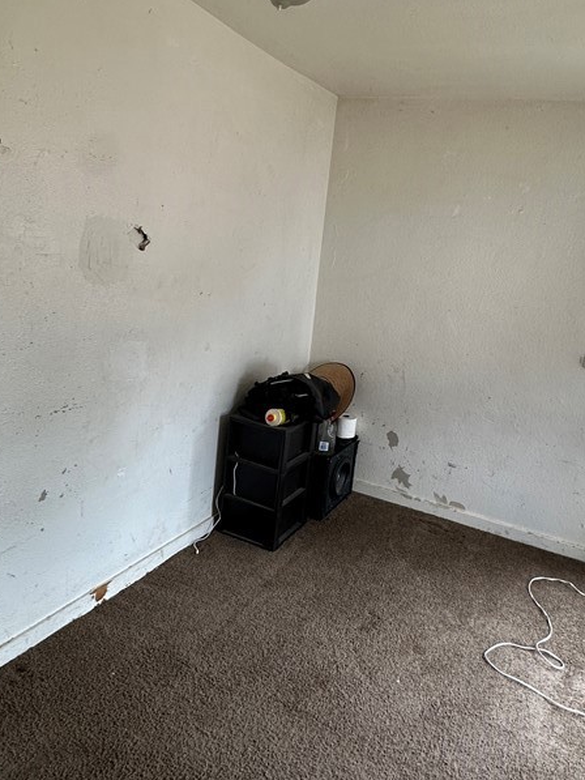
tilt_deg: -9.1
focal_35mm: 24
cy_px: 341
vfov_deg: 71.3
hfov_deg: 55.9
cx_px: 379
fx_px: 541
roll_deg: -8.1
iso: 200
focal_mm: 2.22
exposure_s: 1/120
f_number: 2.2
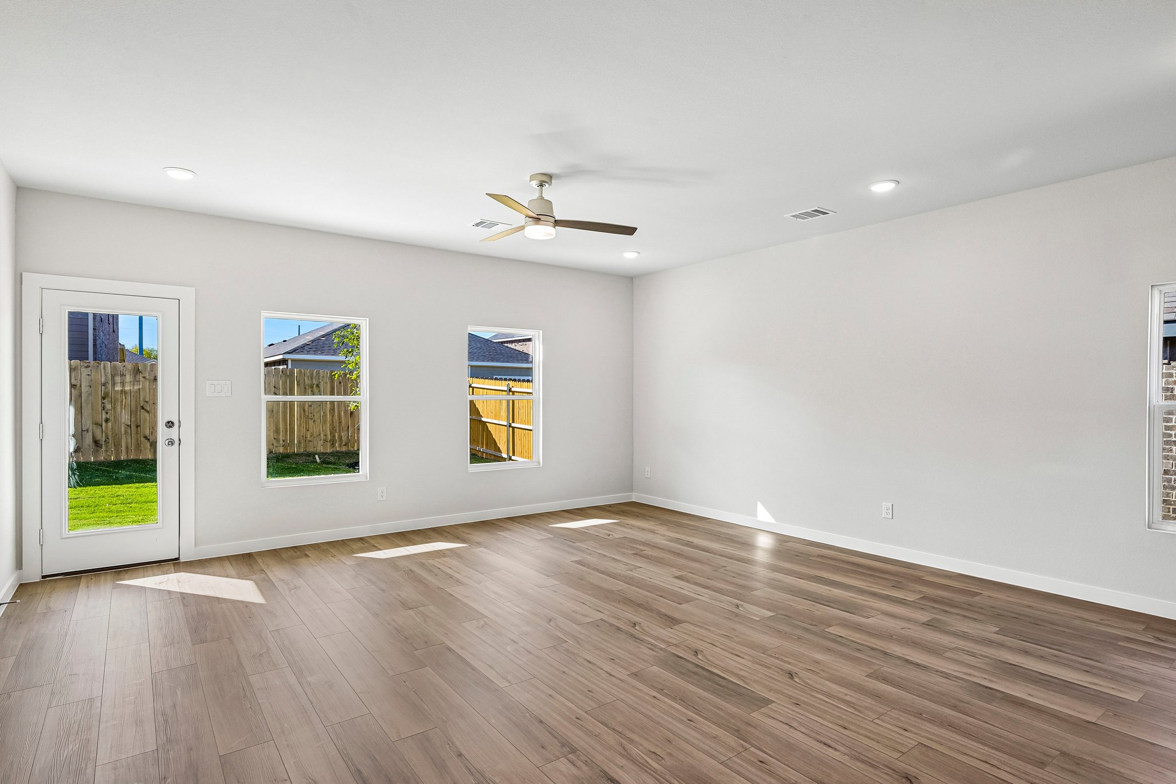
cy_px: 392
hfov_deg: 88.4
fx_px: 604
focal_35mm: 18
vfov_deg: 65.9
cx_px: 588
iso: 400
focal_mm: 18.5
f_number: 8
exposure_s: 1/160
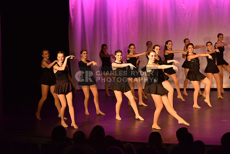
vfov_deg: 11.4
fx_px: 767
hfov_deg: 17.1
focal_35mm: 120
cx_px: 115
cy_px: 77
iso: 2000
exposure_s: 1/320
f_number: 4
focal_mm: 120
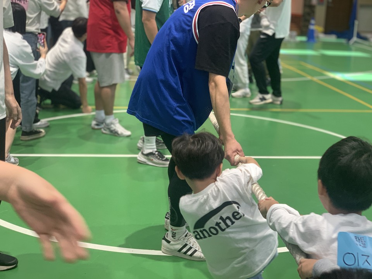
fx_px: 559
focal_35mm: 52
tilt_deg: -13.8
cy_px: 140
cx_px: 186
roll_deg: -3.4
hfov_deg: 36.8
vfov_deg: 28.0
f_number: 2.4
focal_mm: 6
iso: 125
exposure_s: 1/72
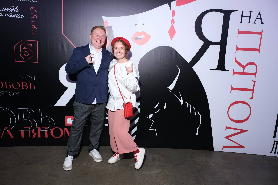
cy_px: 92
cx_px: 139
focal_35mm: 25
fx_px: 193
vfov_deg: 51.3
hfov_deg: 71.5
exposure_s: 1/125
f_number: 4
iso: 400
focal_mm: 16.5
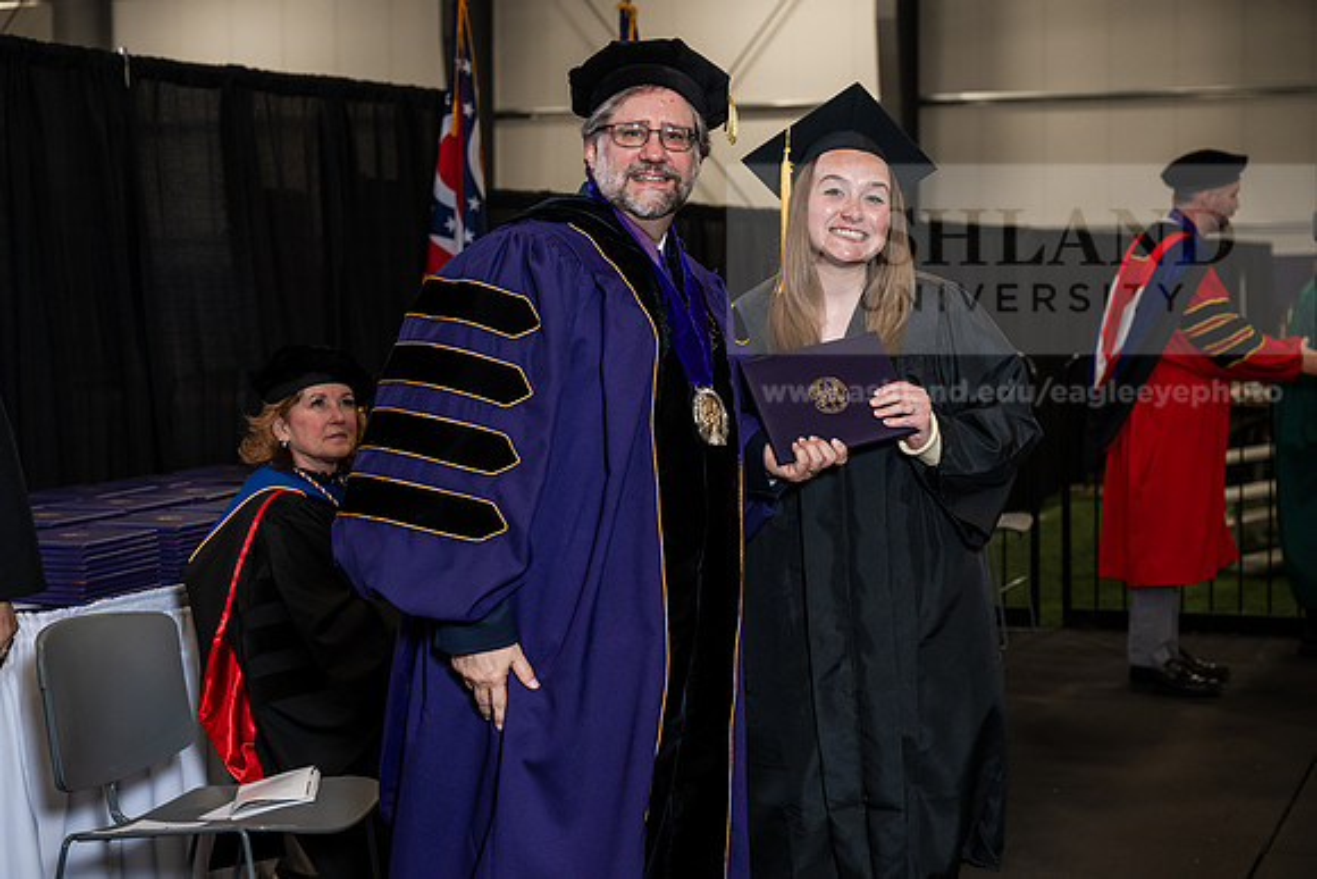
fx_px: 2561
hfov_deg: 28.8
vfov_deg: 19.5
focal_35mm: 70
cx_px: 658
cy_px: 440
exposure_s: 1/200
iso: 1250
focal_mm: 70
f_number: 5
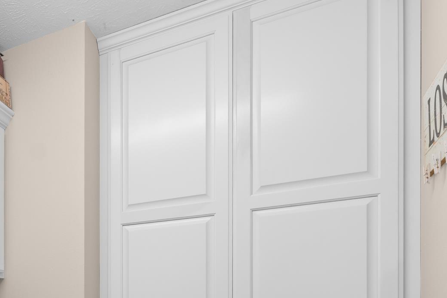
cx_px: -26
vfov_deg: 32.2
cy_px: 333
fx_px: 447
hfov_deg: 43.3
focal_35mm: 36
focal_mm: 10
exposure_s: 1/1.67
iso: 200
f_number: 9
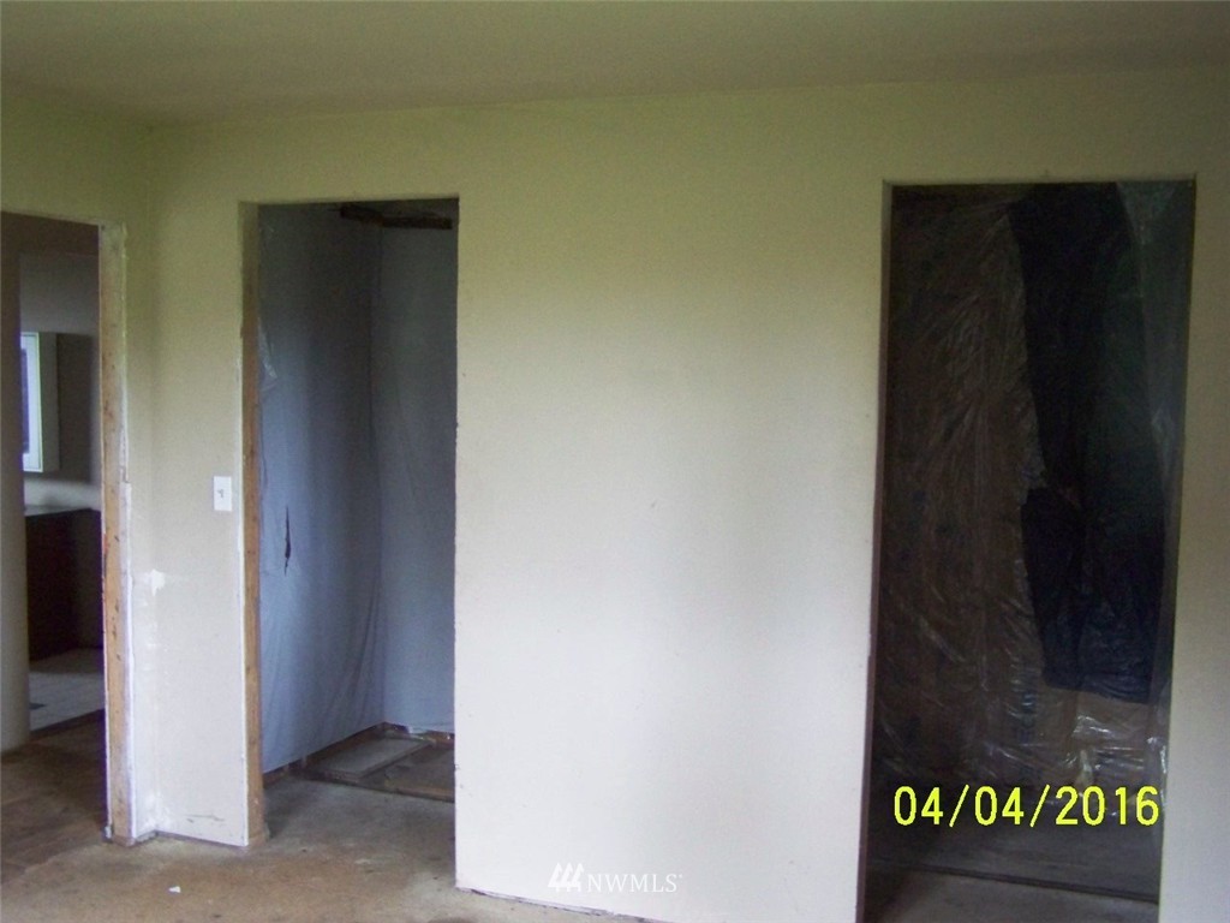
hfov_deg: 49.0
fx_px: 1350
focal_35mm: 38
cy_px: 462
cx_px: 615
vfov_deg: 37.7
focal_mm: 6.3
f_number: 2.8
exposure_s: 1/30
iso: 400
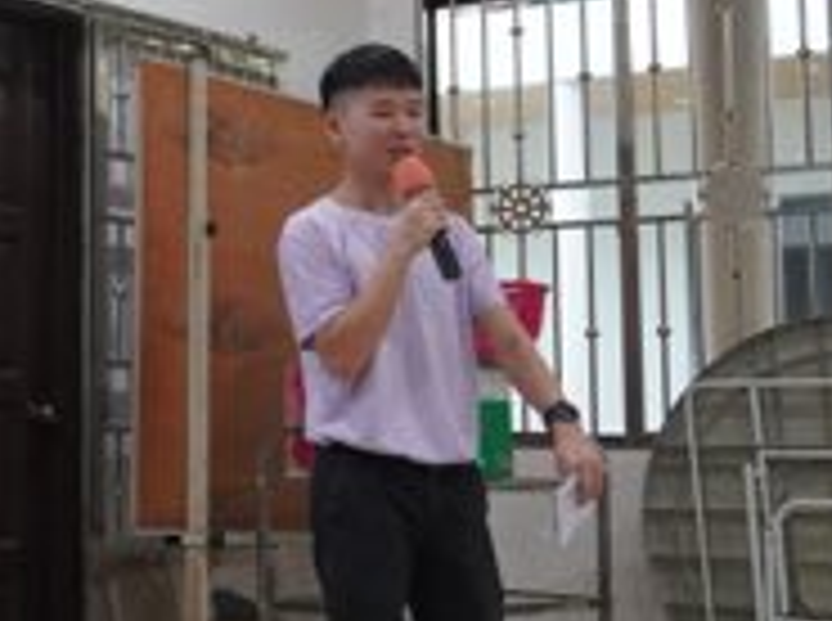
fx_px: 2159
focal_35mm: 90
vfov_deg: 16.3
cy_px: 135
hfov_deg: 20.6
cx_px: -117
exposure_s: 1/160
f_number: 4.5
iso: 2000
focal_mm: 24
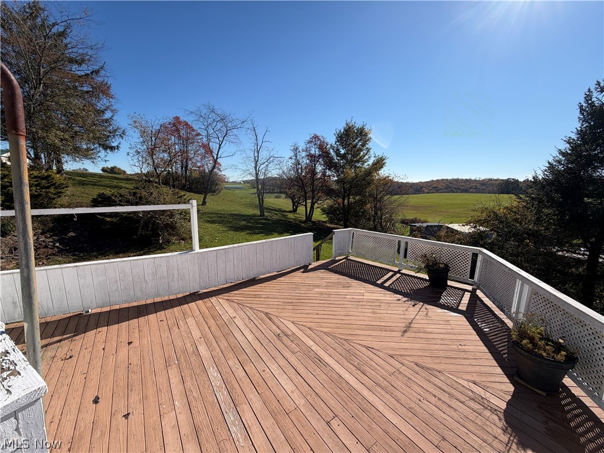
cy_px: 226
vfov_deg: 85.7
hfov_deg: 102.1
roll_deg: +0.1
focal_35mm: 14
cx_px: 302
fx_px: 244
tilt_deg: -7.8
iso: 20
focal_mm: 2.22
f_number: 2.2
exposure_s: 1/1001
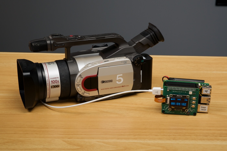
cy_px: 76
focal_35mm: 67
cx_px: 114
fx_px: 423
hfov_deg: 30.1
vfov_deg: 20.3
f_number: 11
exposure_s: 1/30
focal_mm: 67
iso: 1000
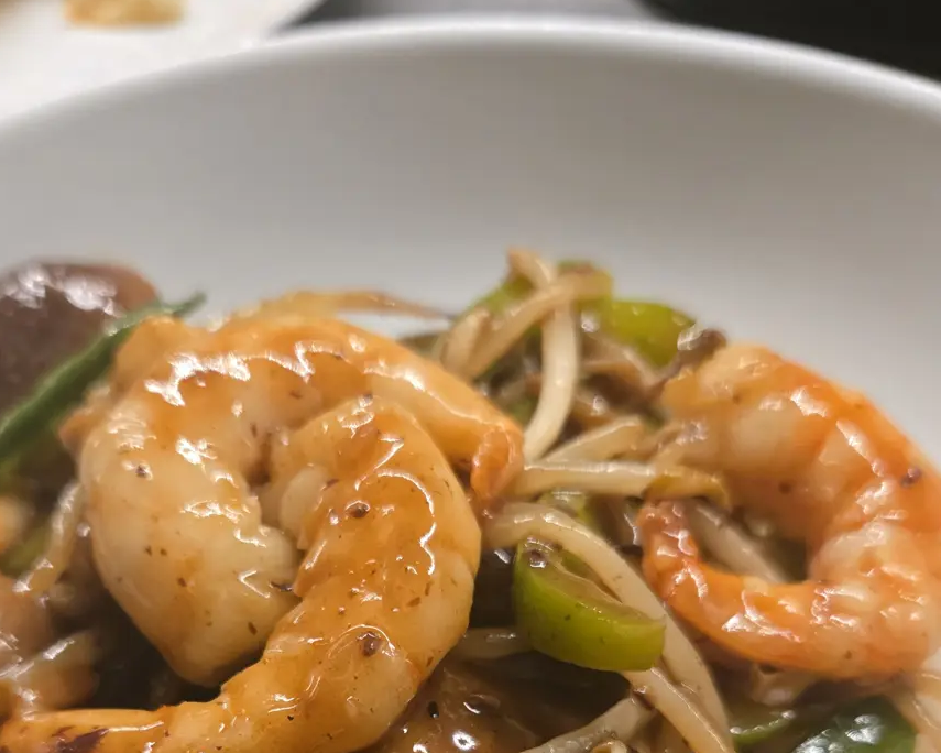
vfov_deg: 32.6
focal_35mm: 42
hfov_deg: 43.6
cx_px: 386
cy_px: 764
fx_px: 1170
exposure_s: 1/100
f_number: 1.8
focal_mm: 5.4
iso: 800
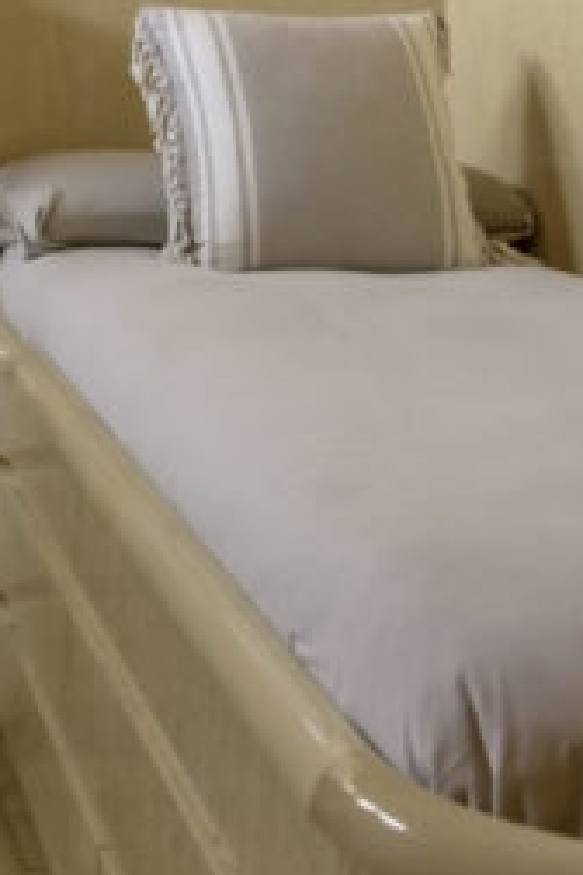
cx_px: -156
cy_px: 17
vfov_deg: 25.7
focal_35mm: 75
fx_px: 1829
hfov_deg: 17.1
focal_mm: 11
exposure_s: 1/40
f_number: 2.8
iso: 400
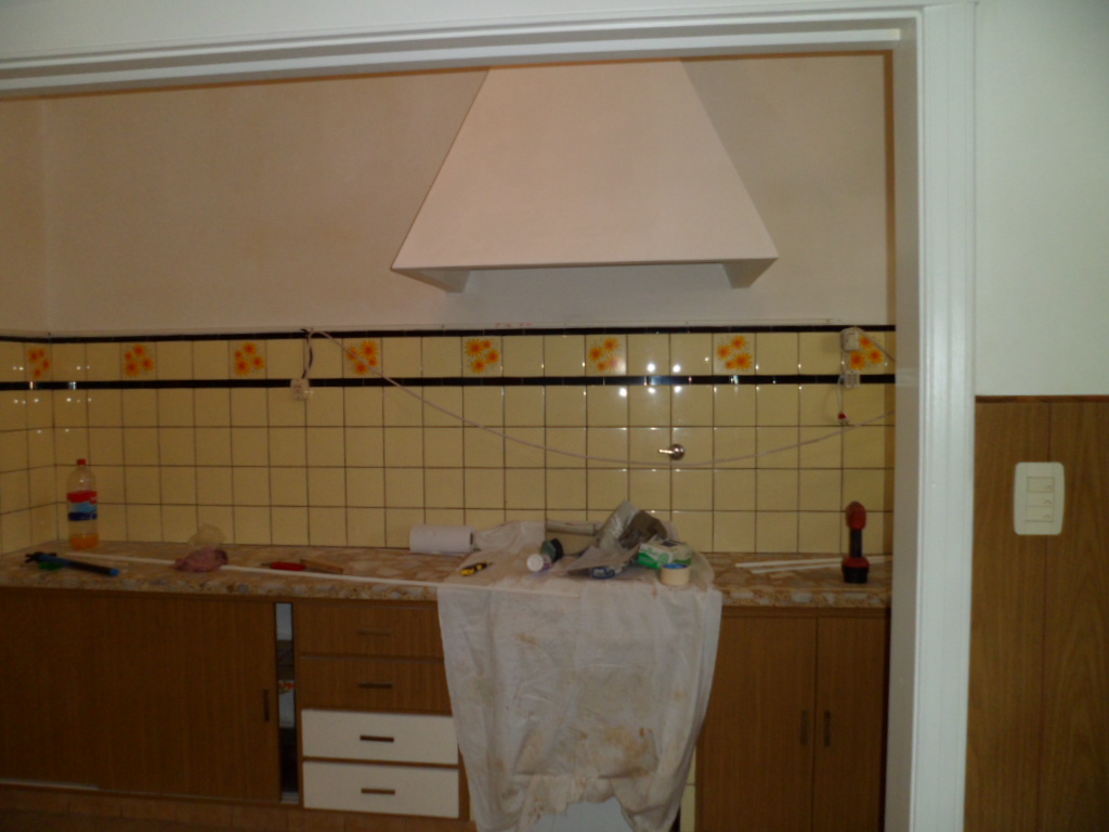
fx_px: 833
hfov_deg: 67.3
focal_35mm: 26
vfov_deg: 53.1
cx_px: 554
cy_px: 416
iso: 100
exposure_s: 1/45
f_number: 3.3
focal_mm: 4.9
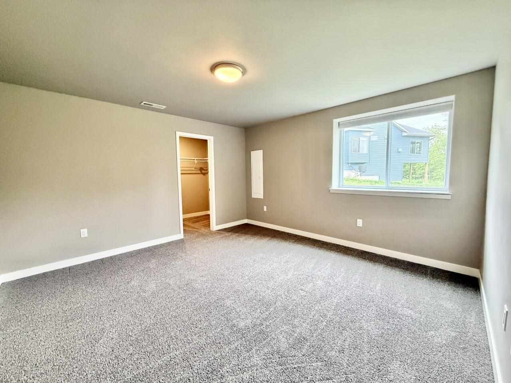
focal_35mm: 14
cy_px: 192
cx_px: 256
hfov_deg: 102.1
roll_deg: +0.8
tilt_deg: -4.4
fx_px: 207
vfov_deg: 85.7
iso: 640
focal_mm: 2.22
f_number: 2.2
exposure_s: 1/120
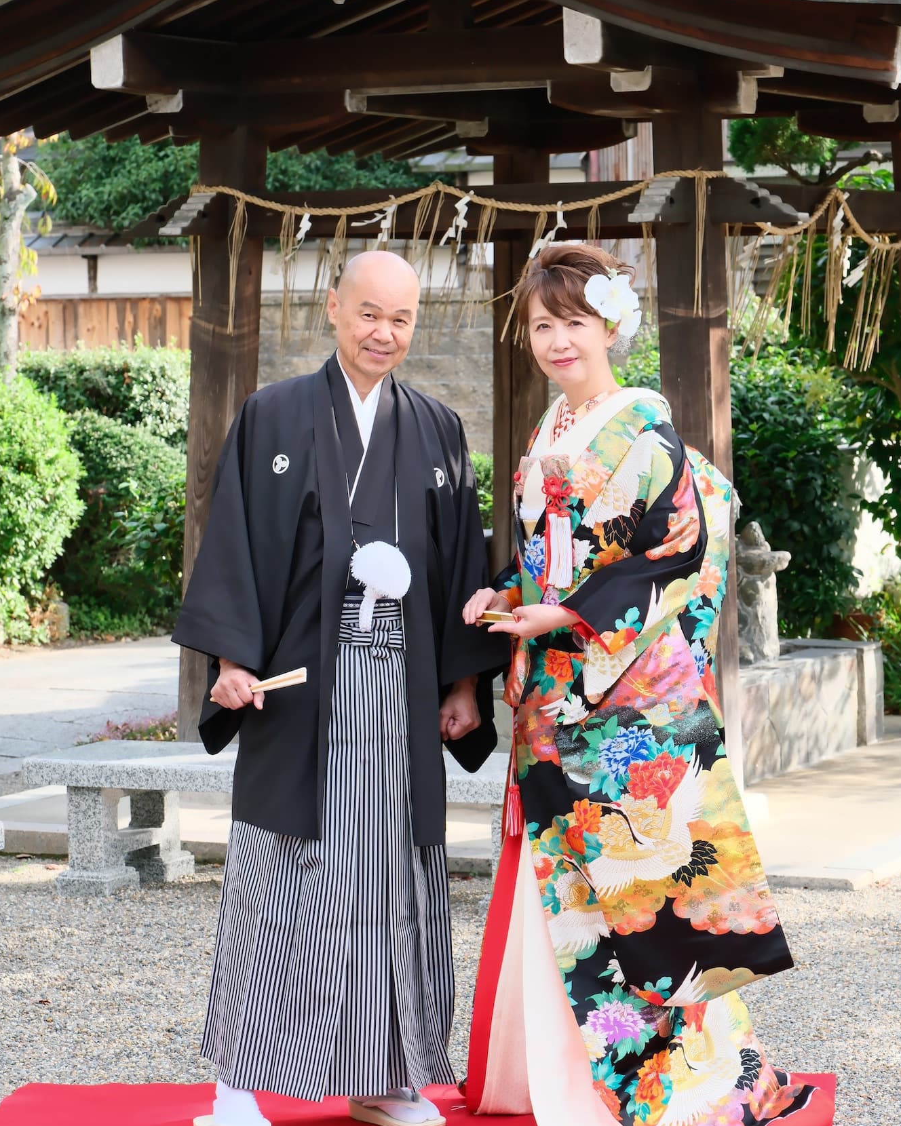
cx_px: 450
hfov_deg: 16.2
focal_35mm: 95
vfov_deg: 20.2
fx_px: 3167
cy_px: 607
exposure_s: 1/250
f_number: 6.3
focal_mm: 56.3
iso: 800
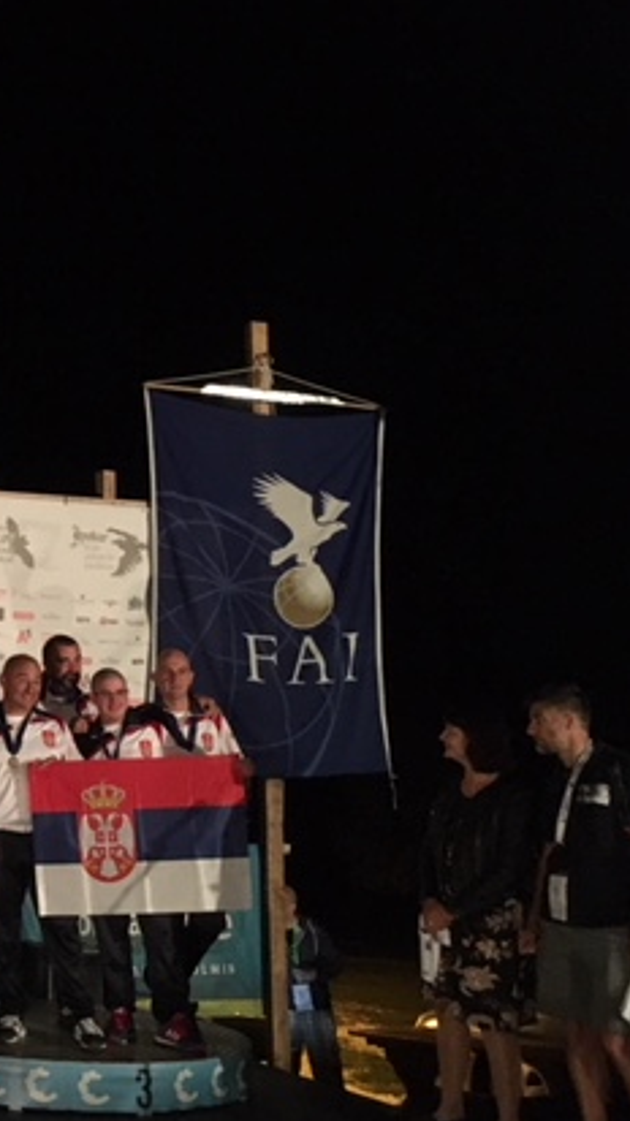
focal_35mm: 49
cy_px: 543
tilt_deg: +7.7
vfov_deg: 42.1
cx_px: -215
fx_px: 1457
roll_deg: -2.2
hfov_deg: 21.7
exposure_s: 1/17
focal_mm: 4.15
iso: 250
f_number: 2.2
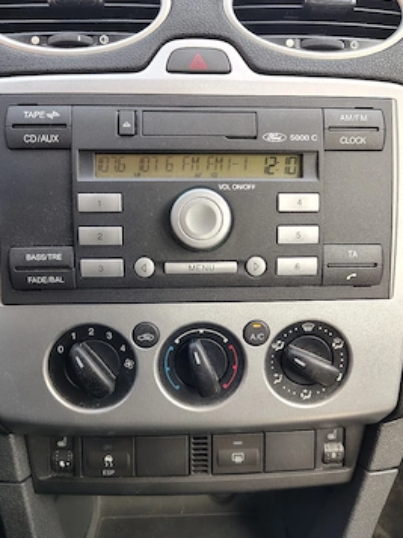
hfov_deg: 51.4
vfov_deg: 65.2
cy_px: 245
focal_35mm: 27
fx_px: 419
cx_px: 201
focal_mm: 5.56
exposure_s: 1/100
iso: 243
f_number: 1.8
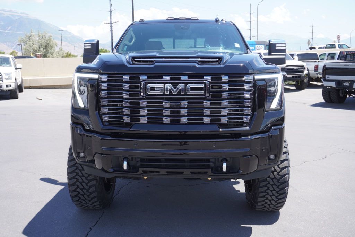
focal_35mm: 38
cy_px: 118
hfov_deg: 51.3
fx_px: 370
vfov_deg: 35.5
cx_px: 178
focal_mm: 25
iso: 100
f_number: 6.3
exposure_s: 1/160
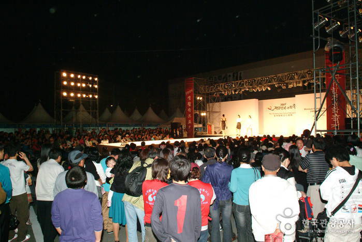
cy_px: 121
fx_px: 257
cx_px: 181
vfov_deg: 50.5
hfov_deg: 70.4
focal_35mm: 26
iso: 1600
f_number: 9.5
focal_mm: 17
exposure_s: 1/60
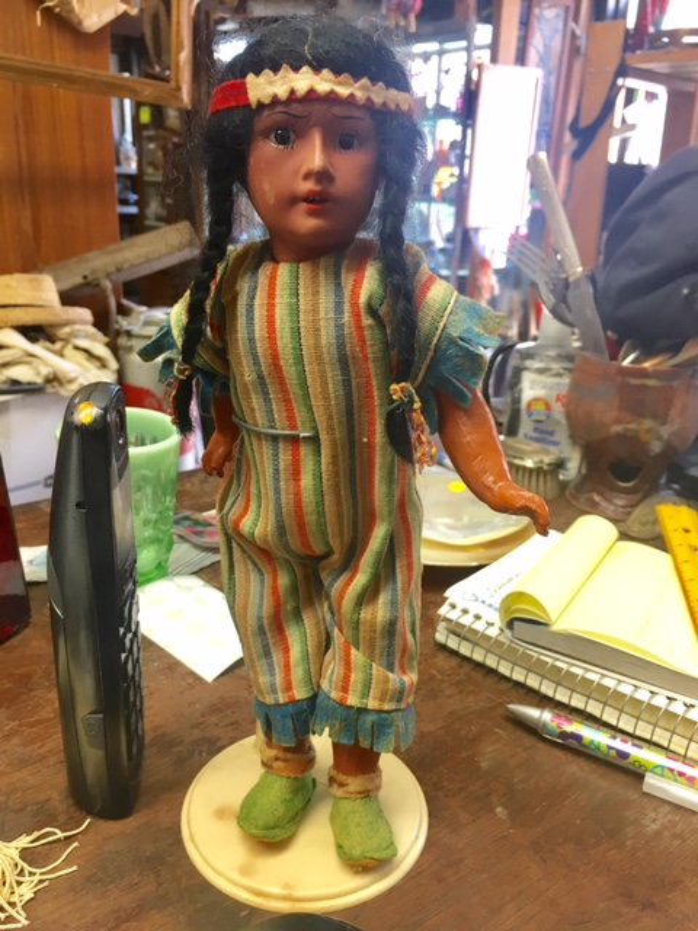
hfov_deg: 48.2
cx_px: 349
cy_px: 466
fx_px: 780
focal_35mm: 29
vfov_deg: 61.7
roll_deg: -1.9
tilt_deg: -19.3
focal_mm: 4.15
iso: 64
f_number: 2.2
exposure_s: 1/30
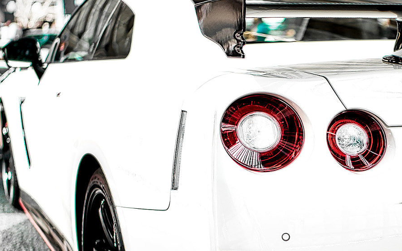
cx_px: 348
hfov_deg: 30.8
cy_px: 188
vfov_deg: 20.2
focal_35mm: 64
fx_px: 701
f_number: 1.4
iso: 100
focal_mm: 35
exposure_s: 1/250
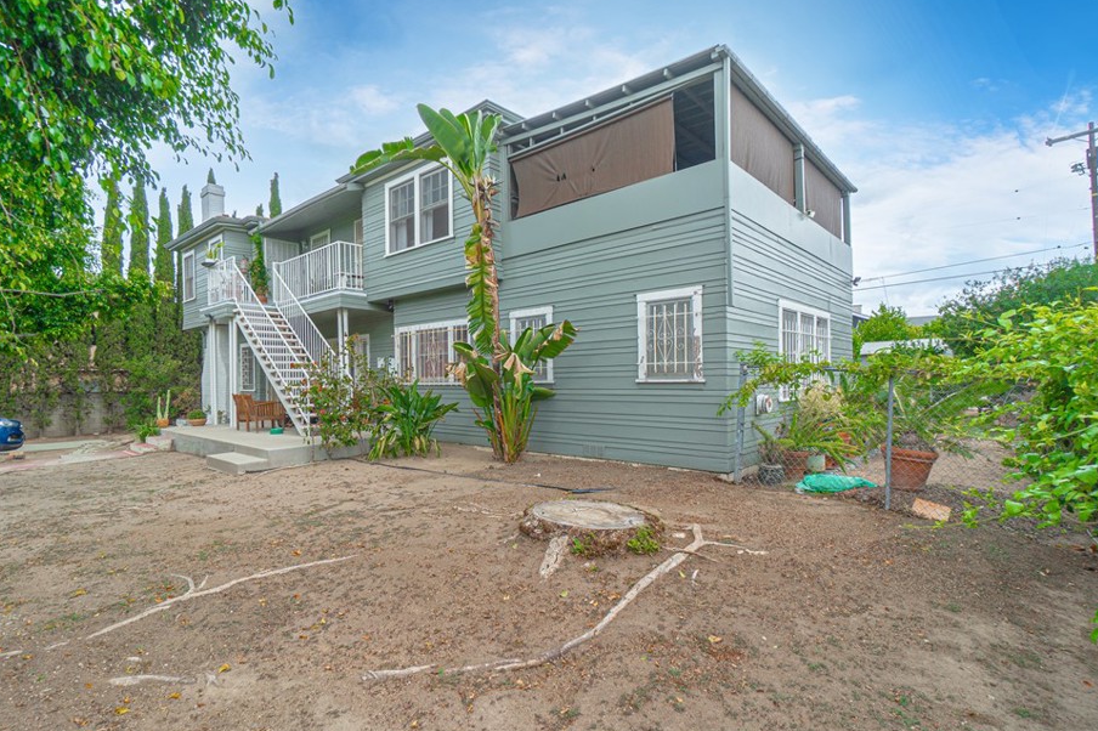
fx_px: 518
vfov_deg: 70.4
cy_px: 379
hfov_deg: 93.3
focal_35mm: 17
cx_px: 543
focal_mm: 10
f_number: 7.1
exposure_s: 1/125
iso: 160
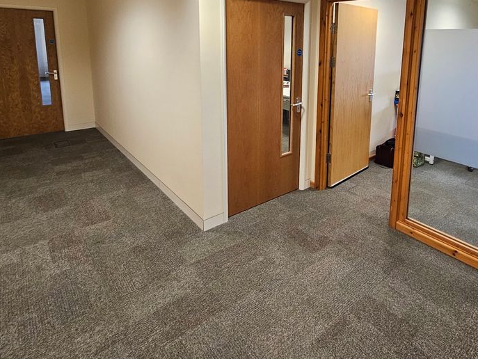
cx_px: 296
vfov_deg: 60.1
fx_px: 290
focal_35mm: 21
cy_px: 90
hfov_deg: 77.7
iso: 200
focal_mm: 2.2
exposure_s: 1/50
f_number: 2.2
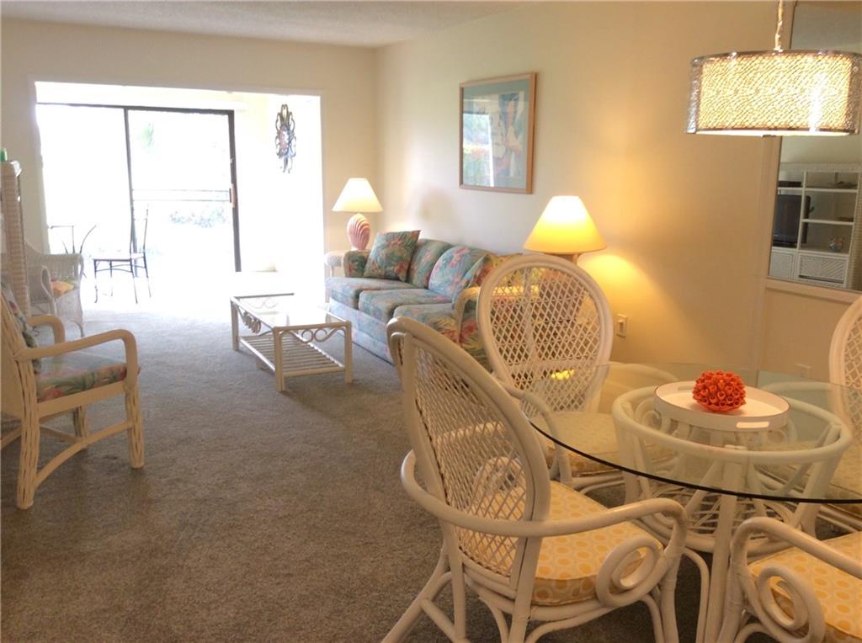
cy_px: 322
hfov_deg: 56.9
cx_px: 431
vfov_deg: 44.0
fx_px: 795
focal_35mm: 32
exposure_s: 1/24
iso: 50
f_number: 2.4
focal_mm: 3.3
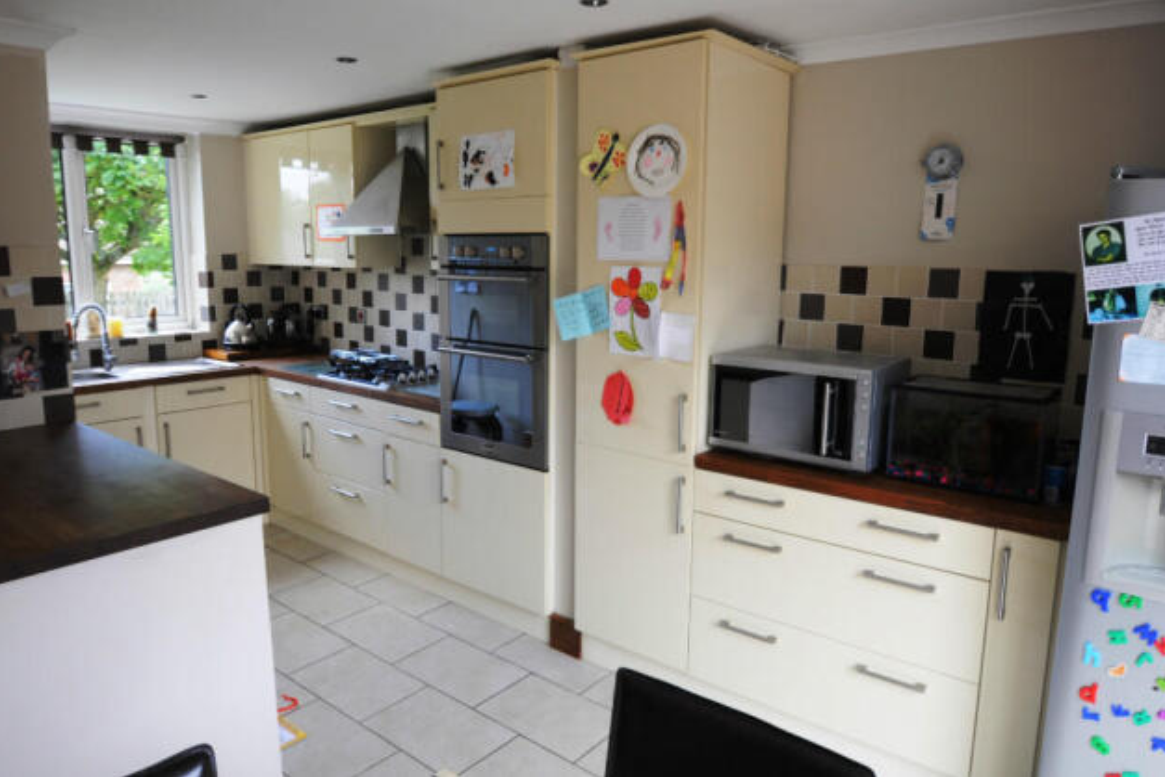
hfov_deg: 74.8
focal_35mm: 24
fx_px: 761
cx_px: 589
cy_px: 374
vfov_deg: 54.0
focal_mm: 15
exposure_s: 1/50
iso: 250
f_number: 4
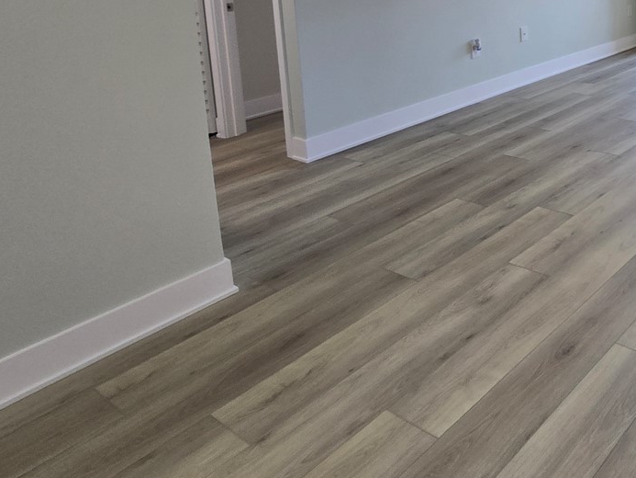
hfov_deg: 47.8
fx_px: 551
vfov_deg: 40.6
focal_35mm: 30
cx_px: 657
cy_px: -6
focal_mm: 2.2
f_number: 2.2
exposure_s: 1/60
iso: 100
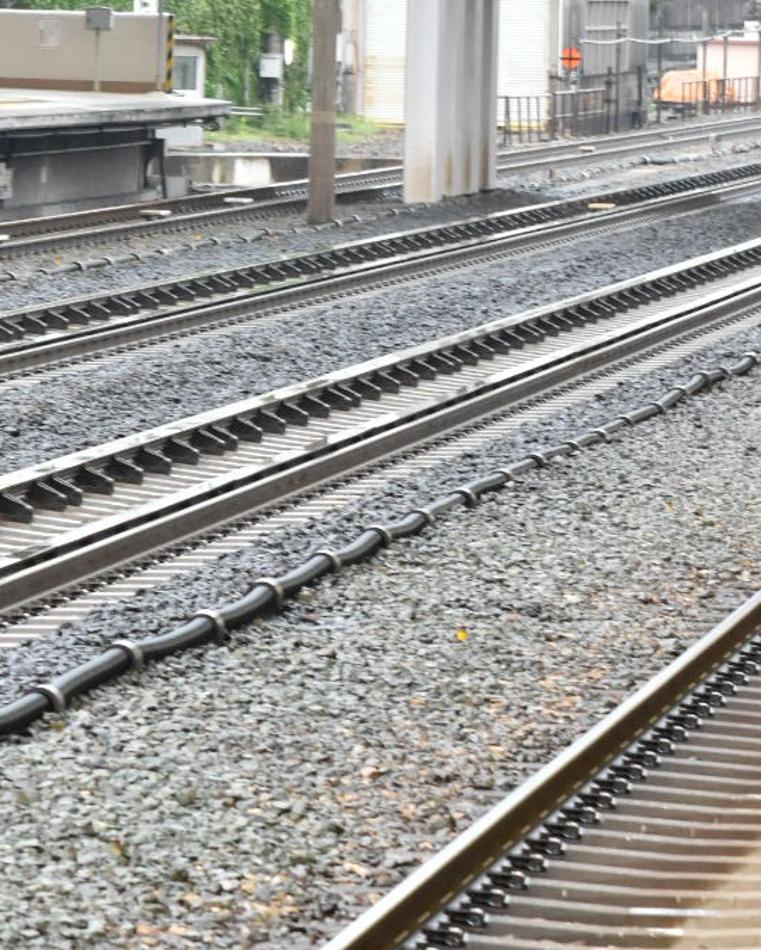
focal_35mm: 286
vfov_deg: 6.7
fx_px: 8052
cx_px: 178
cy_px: 121
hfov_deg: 5.4
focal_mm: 85
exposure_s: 1/100
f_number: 5.6
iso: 1250
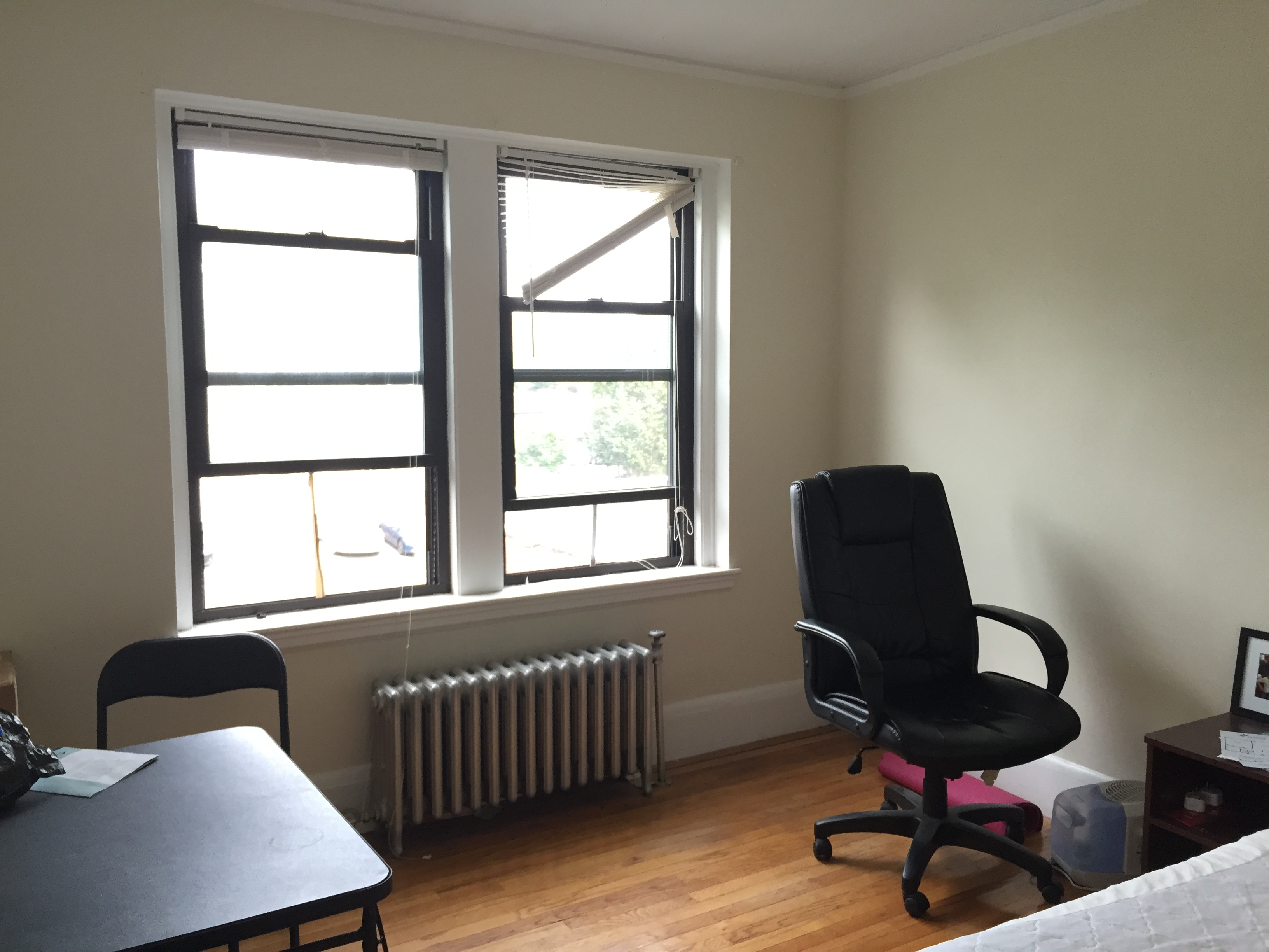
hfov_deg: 61.7
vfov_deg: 48.2
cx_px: 634
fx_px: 1063
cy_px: 476
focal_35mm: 29
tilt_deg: -5.4
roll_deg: -0.4
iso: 40
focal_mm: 4.15
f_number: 2.2
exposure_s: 1/30
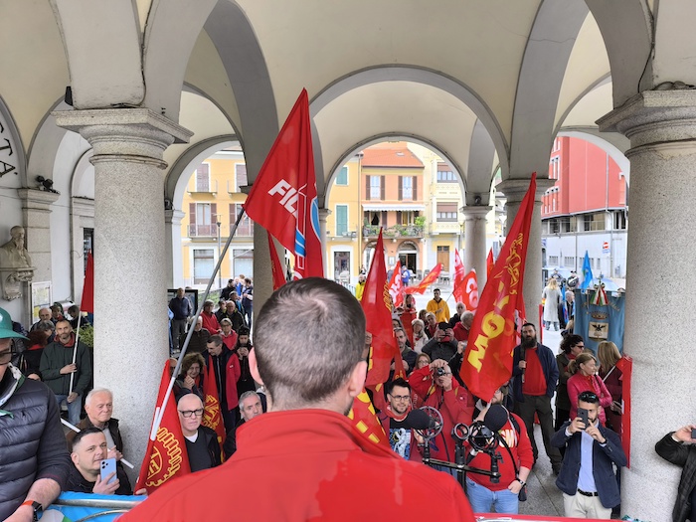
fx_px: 462
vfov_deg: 58.9
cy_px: 261
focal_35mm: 23
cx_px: 348
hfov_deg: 73.9
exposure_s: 1/100
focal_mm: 6.14
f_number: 1.65
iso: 160
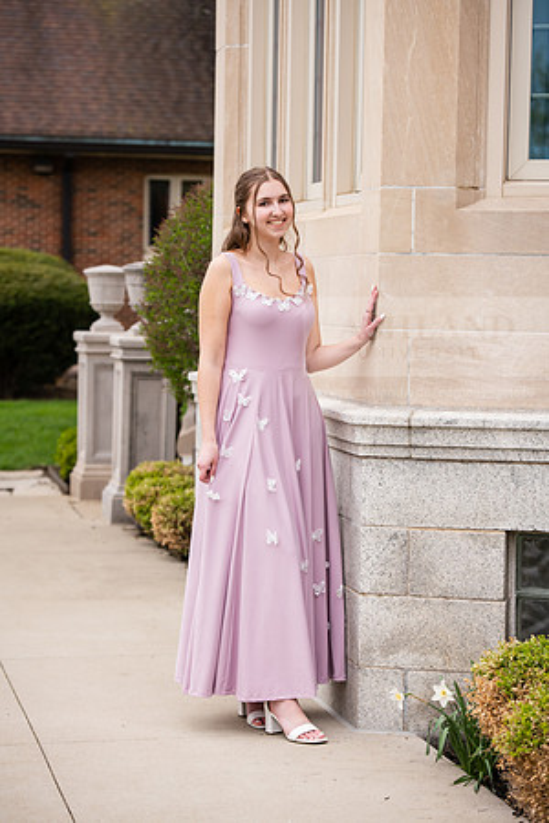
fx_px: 2173
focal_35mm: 95
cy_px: 412
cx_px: 274
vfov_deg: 21.5
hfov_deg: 14.4
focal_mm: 95
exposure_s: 1/200
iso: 250
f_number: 4
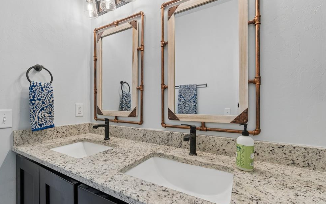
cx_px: 157
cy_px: 107
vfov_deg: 71.2
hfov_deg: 97.8
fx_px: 142
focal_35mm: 16
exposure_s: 1/50
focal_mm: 10
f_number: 6.3
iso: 200
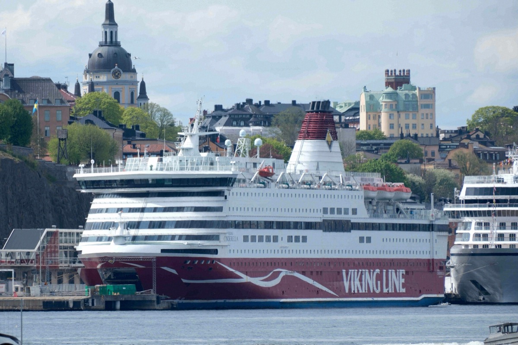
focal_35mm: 450
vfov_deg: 3.1
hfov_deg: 4.6
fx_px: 6474
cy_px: 172
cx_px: 259
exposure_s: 1/500
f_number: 5.6
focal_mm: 300
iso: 125
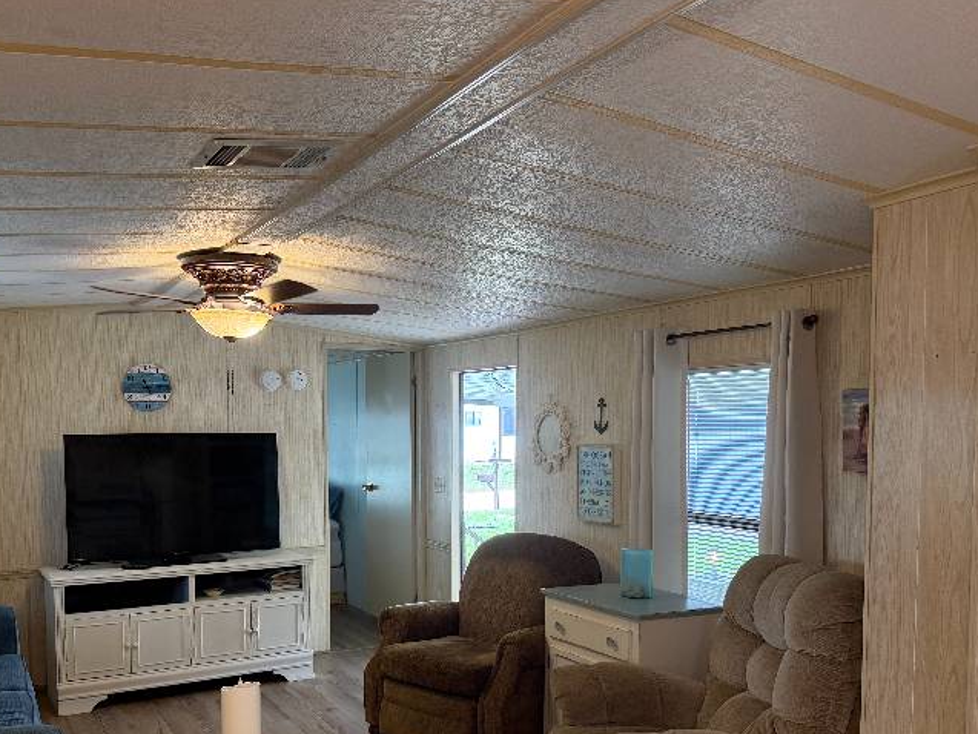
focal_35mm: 32
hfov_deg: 56.3
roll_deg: +0.8
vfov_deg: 43.7
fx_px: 904
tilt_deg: -3.8
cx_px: 387
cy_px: 474
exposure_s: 1/60
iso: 250
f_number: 1.78
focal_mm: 6.76
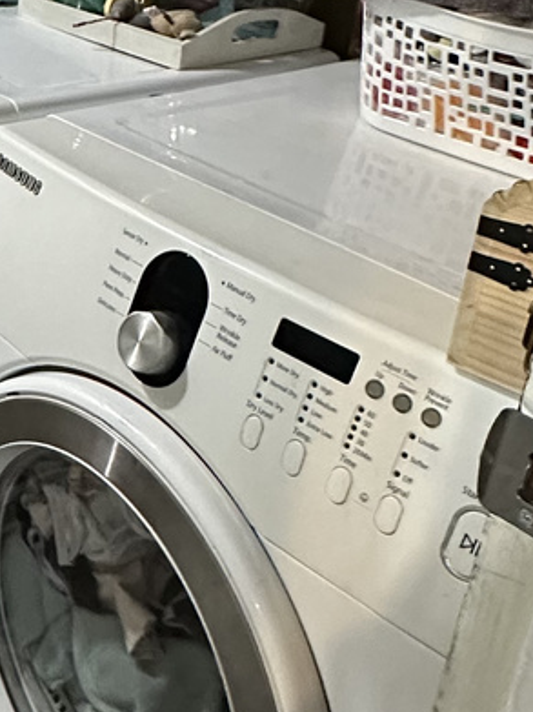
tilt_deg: -22.6
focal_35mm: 55
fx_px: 1130
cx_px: -129
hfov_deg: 23.9
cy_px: 198
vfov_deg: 34.4
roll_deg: -1.0
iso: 1000
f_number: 2.2
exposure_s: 1/60
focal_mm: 2.22
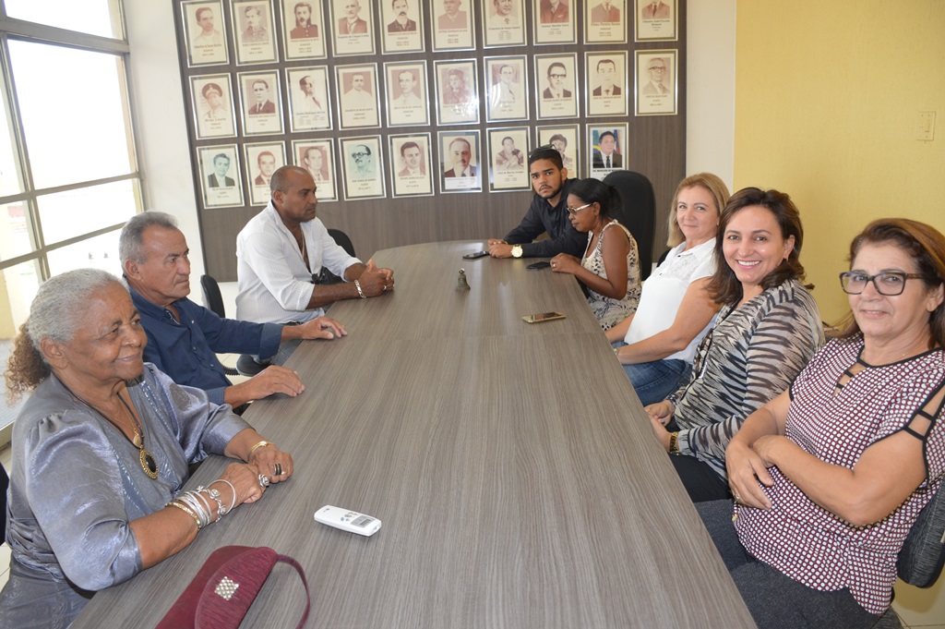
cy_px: 314
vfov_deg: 47.9
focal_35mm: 27
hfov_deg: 67.4
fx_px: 708
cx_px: 472
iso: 400
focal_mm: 18
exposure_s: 1/60
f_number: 4
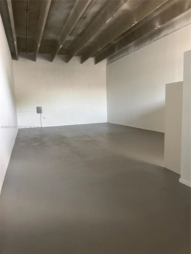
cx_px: 96
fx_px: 177
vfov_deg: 71.6
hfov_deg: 56.8
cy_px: 127
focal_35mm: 24
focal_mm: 6.76
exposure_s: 1/60
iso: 800
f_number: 1.78
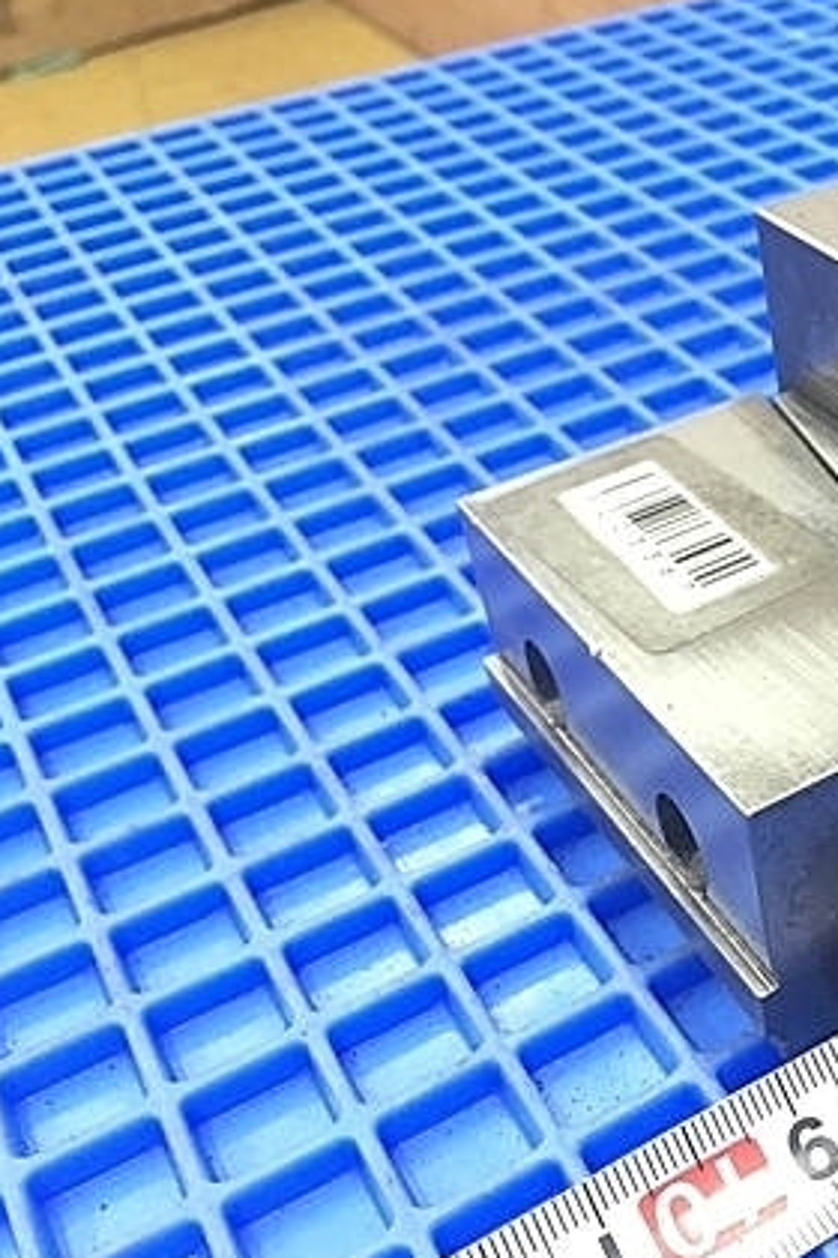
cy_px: 608
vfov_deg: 42.7
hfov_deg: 27.0
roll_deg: +5.7
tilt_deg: -35.7
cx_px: 907
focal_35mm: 46
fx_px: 1606
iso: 200
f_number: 2.2
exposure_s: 1/24
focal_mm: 4.15
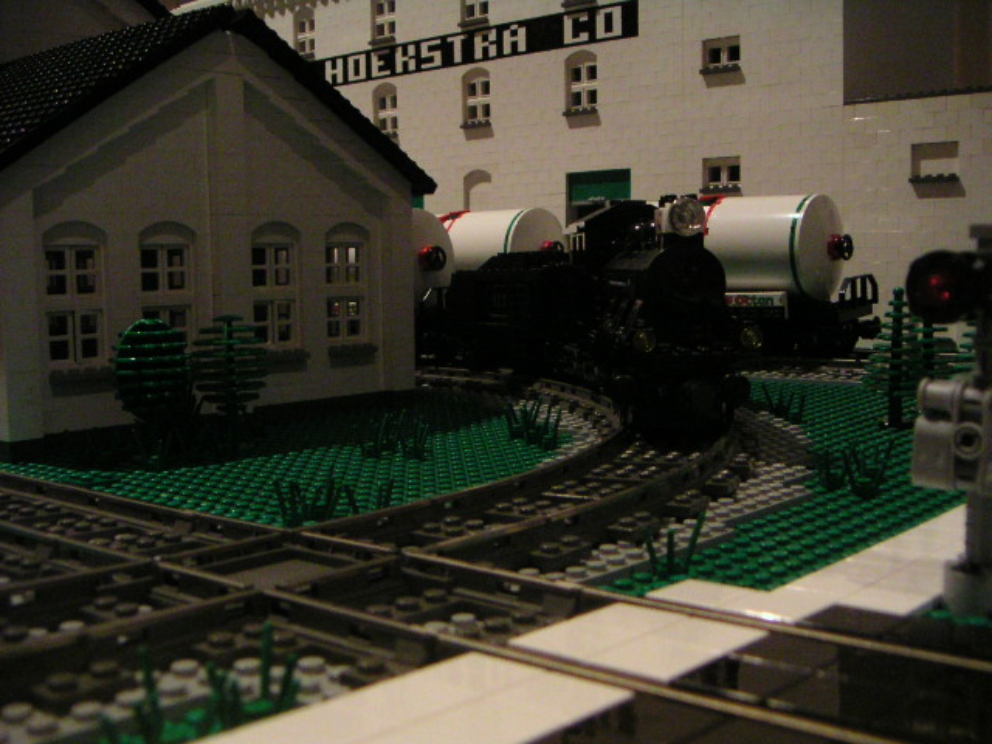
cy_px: 372
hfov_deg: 46.8
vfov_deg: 36.0
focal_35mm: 40
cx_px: 496
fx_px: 1146
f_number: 2.9
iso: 400
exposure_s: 1/30
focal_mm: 5.3
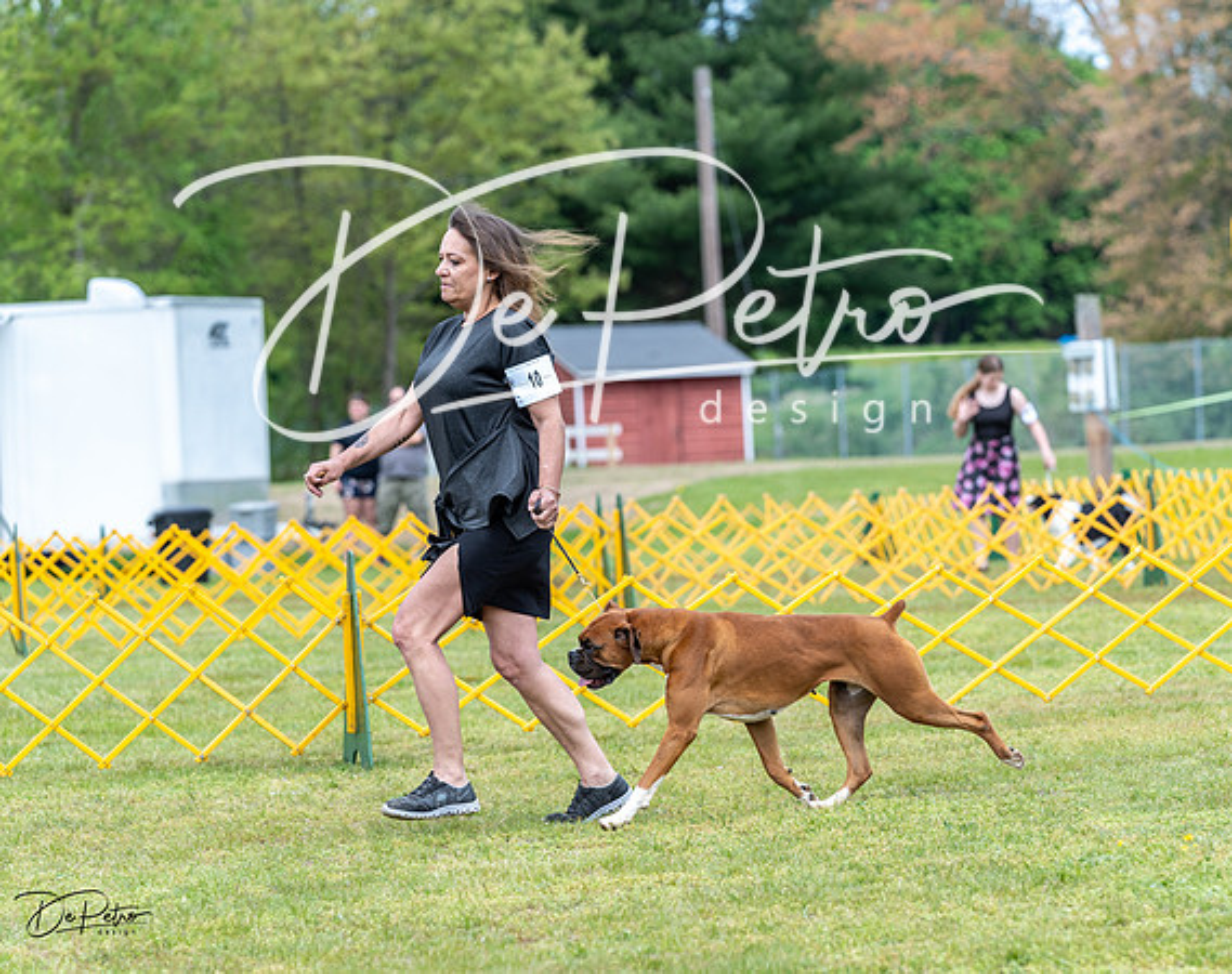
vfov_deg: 9.5
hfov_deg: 12.0
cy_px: 447
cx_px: 742
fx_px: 5849
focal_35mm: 161
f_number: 4.5
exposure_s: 1/1000
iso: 400
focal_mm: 133
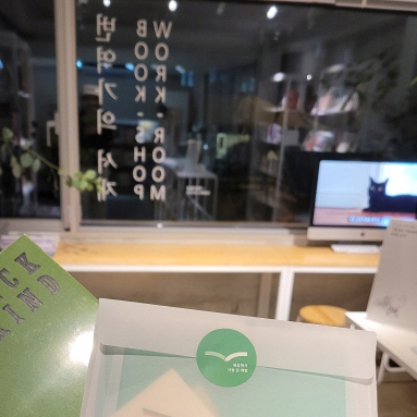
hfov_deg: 39.9
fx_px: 572
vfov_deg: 38.2
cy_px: 345
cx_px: 175
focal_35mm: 42
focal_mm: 5.4
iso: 250
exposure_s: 1/120
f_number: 1.8
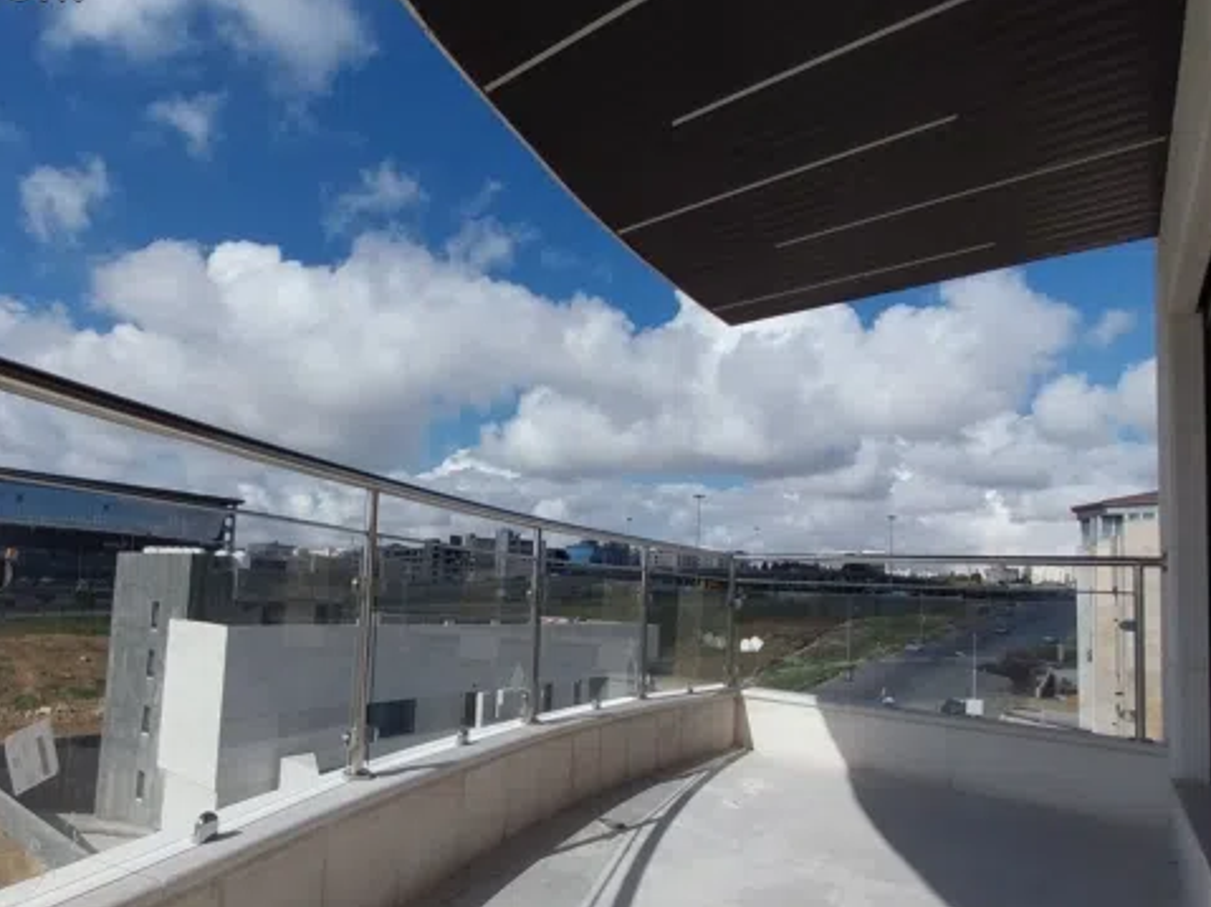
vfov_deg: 68.2
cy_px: 532
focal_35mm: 19
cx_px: 516
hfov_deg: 84.1
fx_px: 665
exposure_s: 1/3397
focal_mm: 1.3
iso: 67
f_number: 2.2
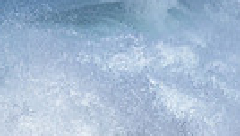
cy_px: 12
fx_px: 31711
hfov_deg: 0.4
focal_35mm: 4973
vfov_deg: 0.2
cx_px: -25
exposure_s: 1/2000
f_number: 6.3
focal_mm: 800
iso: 180
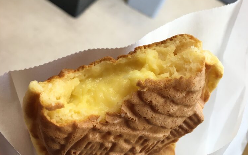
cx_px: 124
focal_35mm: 42
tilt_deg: -47.6
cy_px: 65
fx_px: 284
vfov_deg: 30.5
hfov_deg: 47.2
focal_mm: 4.15
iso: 40
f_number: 2.2
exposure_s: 1/33
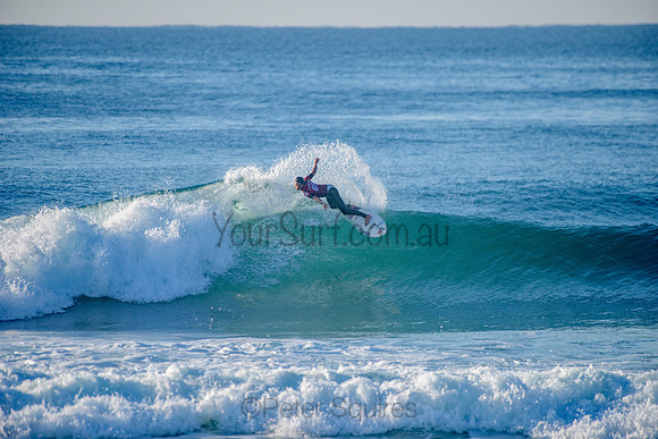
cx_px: 329
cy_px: 220
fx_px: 9141
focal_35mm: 500
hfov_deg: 4.1
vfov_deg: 2.8
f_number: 5.6
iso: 220
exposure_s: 1/1600
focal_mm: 500
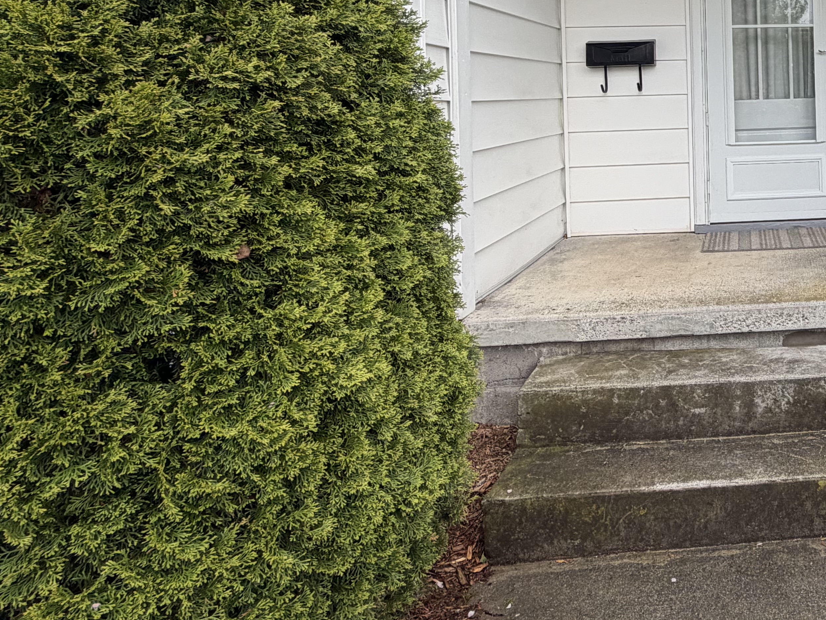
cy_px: 77
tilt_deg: +0.7
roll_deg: +2.4
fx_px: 764
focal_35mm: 32
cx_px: 854
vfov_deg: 41.2
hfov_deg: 46.1
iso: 50
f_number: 2.2
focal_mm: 2.22
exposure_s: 1/502
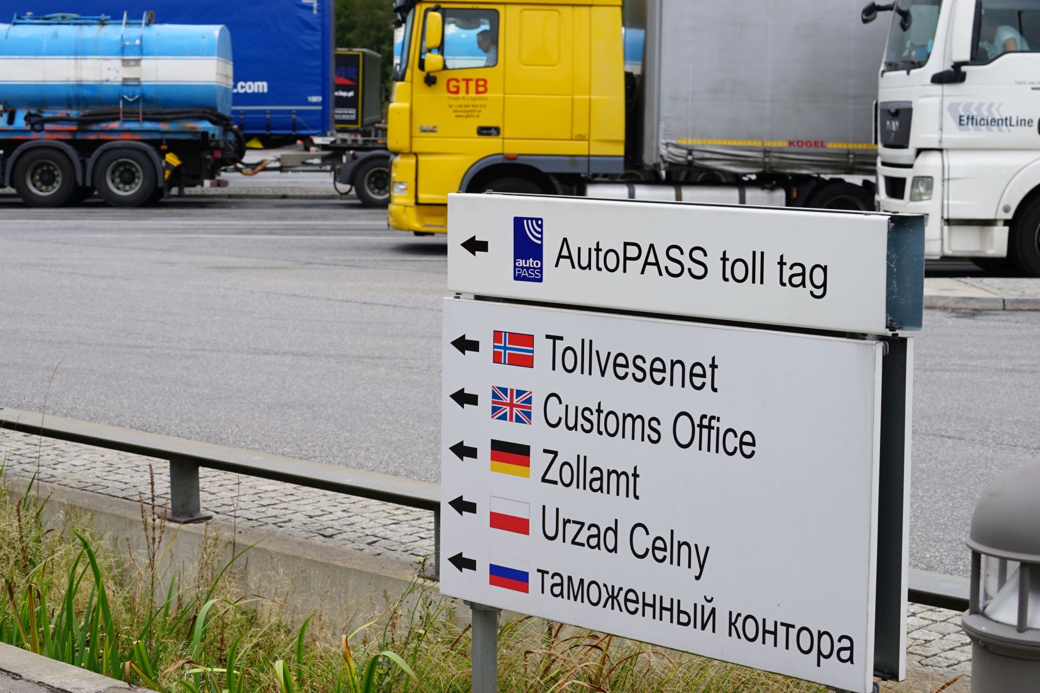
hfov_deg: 28.8
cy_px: 346
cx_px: 520
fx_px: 2022
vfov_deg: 19.5
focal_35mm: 70
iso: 100
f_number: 9
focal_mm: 70
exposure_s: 1/100
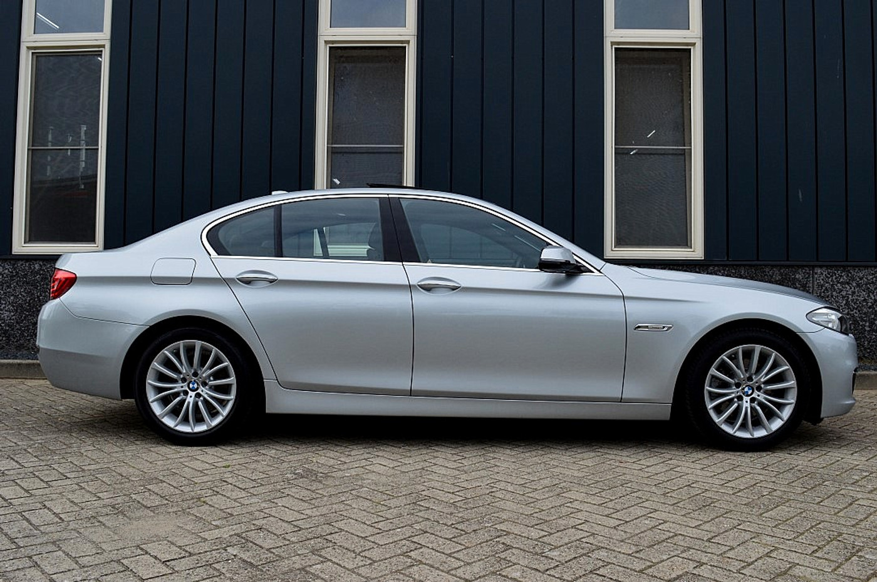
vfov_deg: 41.6
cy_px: 291
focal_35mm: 32
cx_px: 438
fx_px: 766
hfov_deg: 59.5
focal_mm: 21
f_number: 10
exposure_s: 1/250
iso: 400
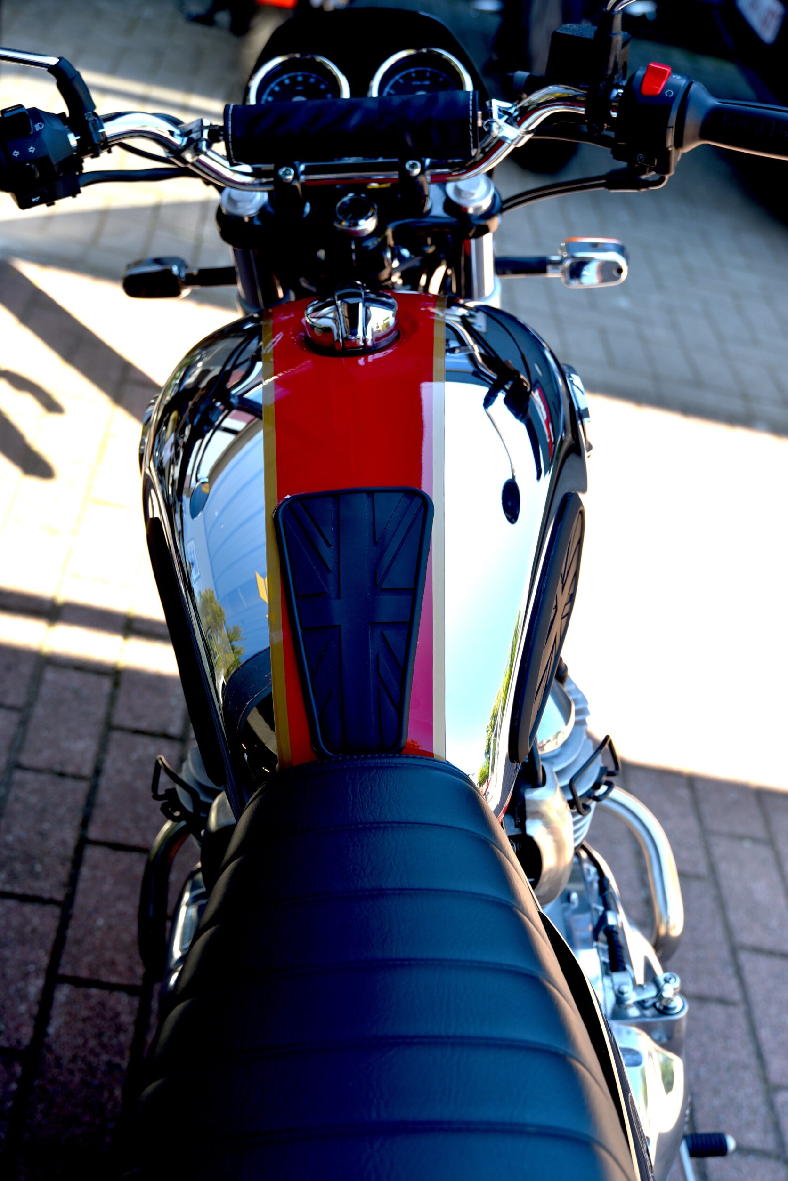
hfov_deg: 27.5
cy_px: 601
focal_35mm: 49
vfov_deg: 40.3
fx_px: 1608
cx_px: 402
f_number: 4.5
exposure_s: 1/80
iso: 100
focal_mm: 48
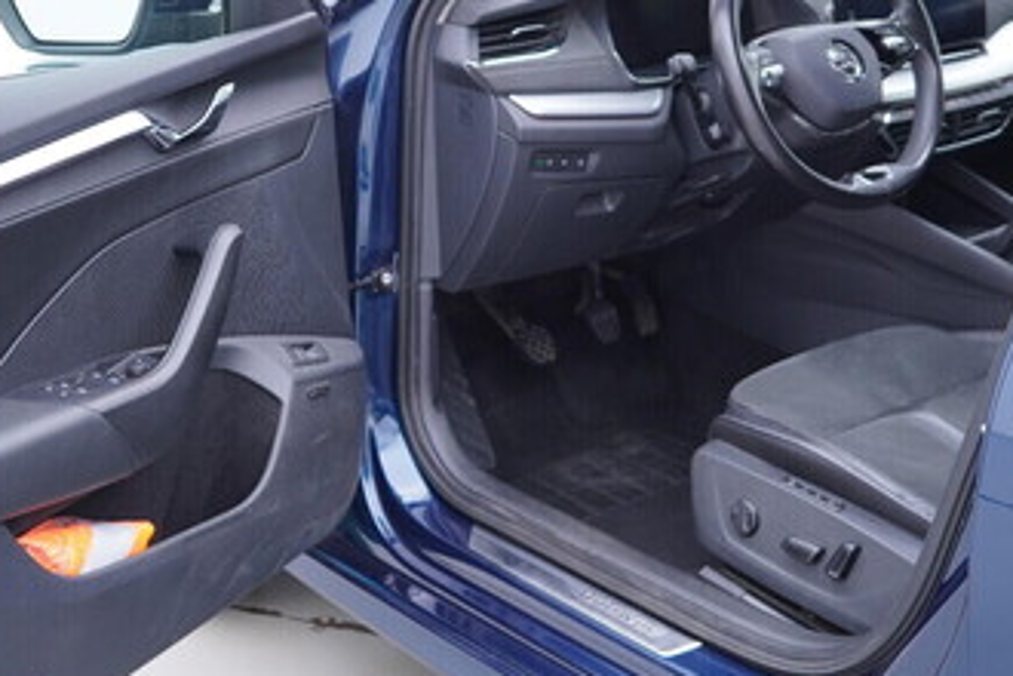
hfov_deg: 33.4
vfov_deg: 22.5
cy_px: 220
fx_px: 1688
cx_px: 457
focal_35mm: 60
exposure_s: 1/40
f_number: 2.8
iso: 200
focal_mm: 24
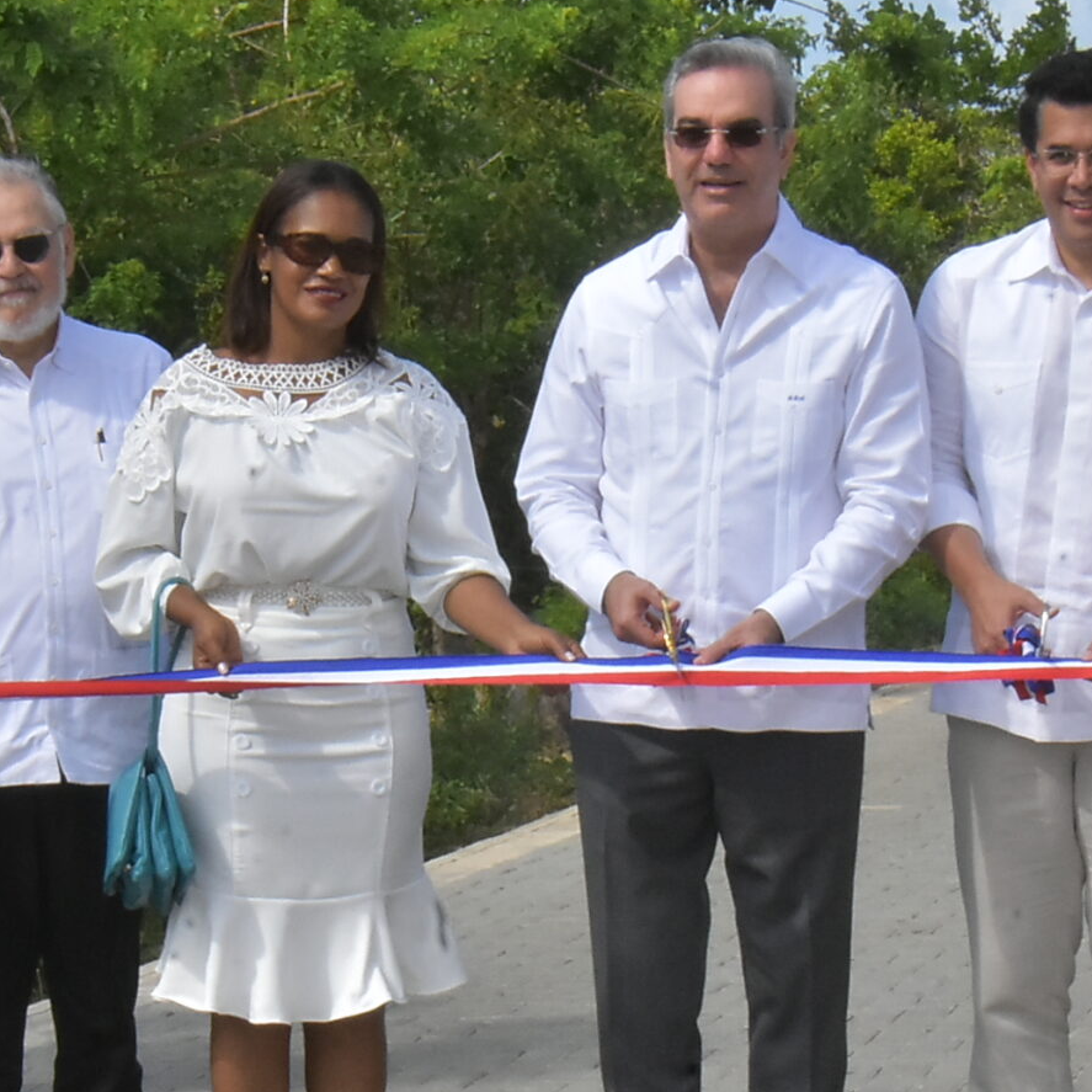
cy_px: 739
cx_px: 569
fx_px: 5782
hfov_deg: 10.8
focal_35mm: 162
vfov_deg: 10.8
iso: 1600
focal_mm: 44
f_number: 32
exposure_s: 1/250
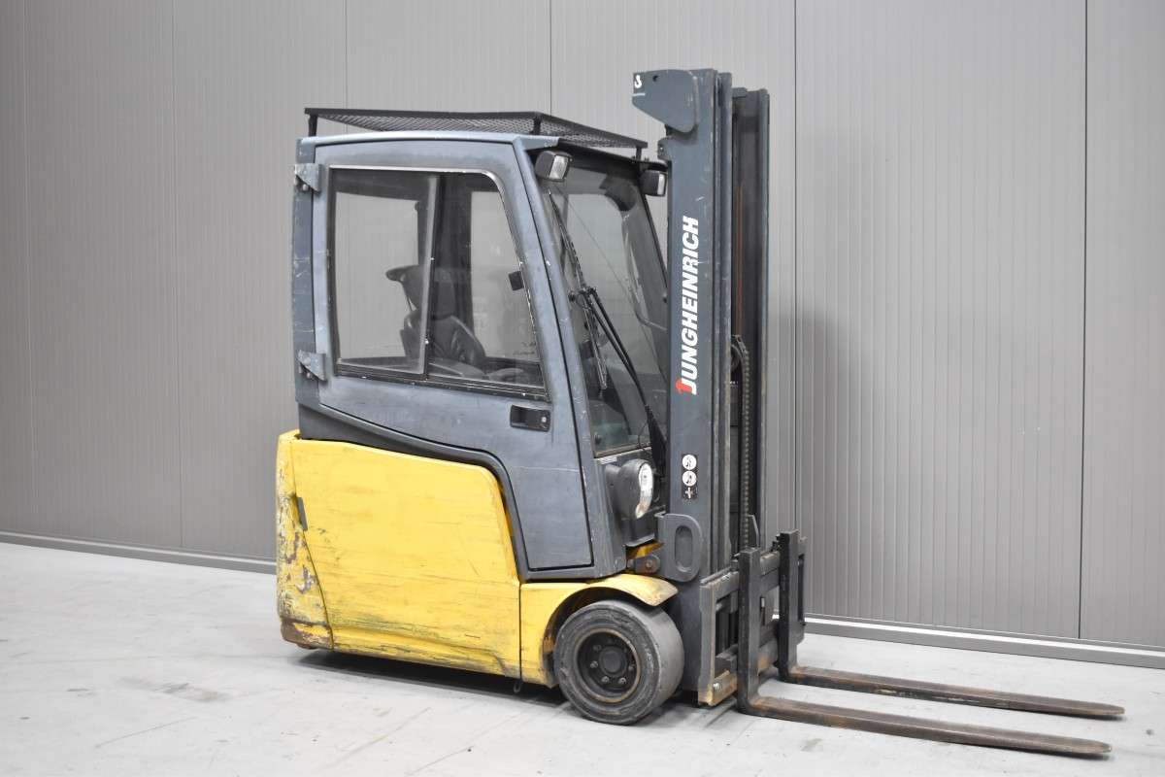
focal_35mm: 39
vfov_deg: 34.2
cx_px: 582
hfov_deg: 49.6
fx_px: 1262
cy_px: 388
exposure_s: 1/40
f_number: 4.5
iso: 1600
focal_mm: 26
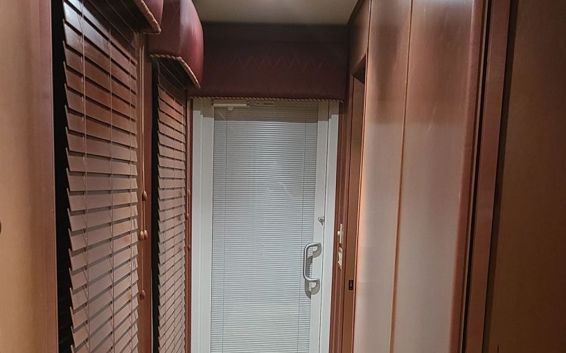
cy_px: 338
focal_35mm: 54
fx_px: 833
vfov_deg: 23.1
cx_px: 249
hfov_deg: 37.5
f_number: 1.8
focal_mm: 5.4
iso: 500
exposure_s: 1/30
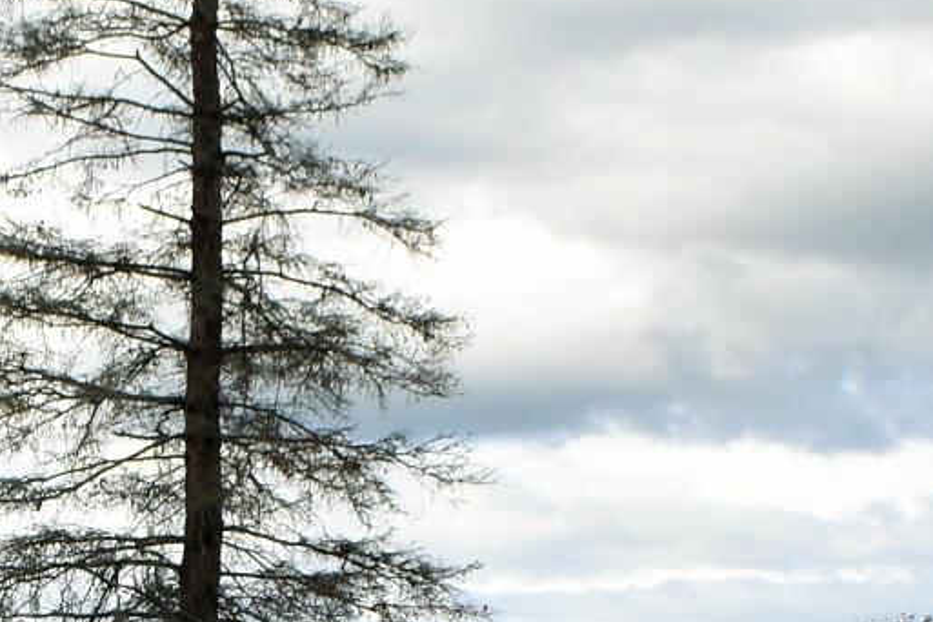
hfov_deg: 12.8
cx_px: -38
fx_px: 4095
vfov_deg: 8.3
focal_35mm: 158
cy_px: 1253
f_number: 8
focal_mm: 18
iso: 100
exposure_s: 1/200
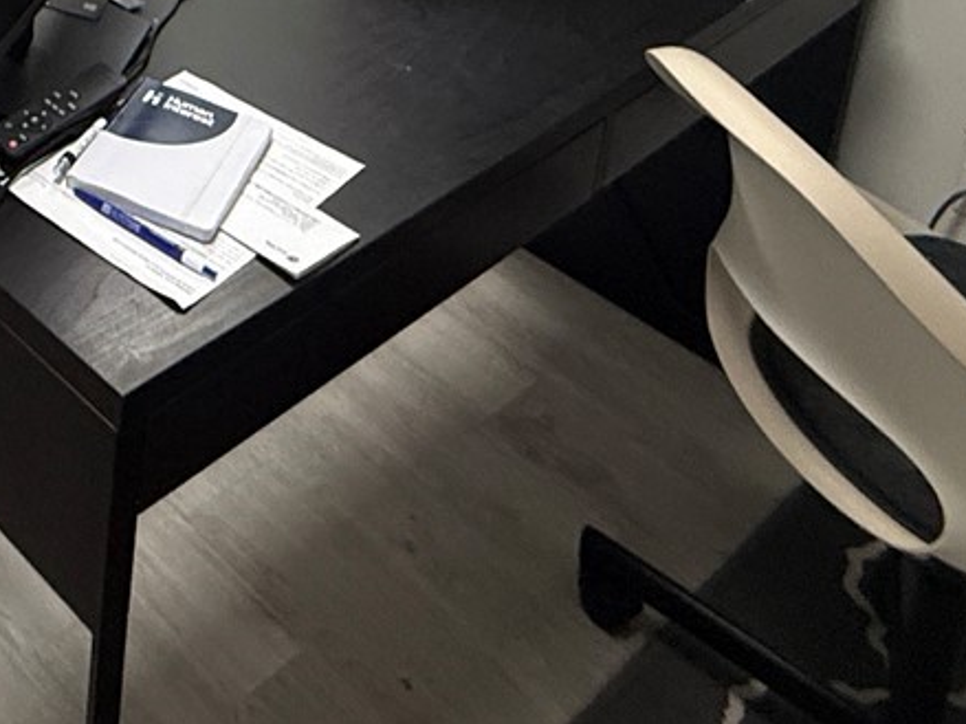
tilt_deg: -12.0
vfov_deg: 22.0
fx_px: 1423
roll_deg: -3.0
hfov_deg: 31.8
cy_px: -447
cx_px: -167
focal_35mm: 51
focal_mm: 2.22
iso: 250
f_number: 2.2
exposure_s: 1/60
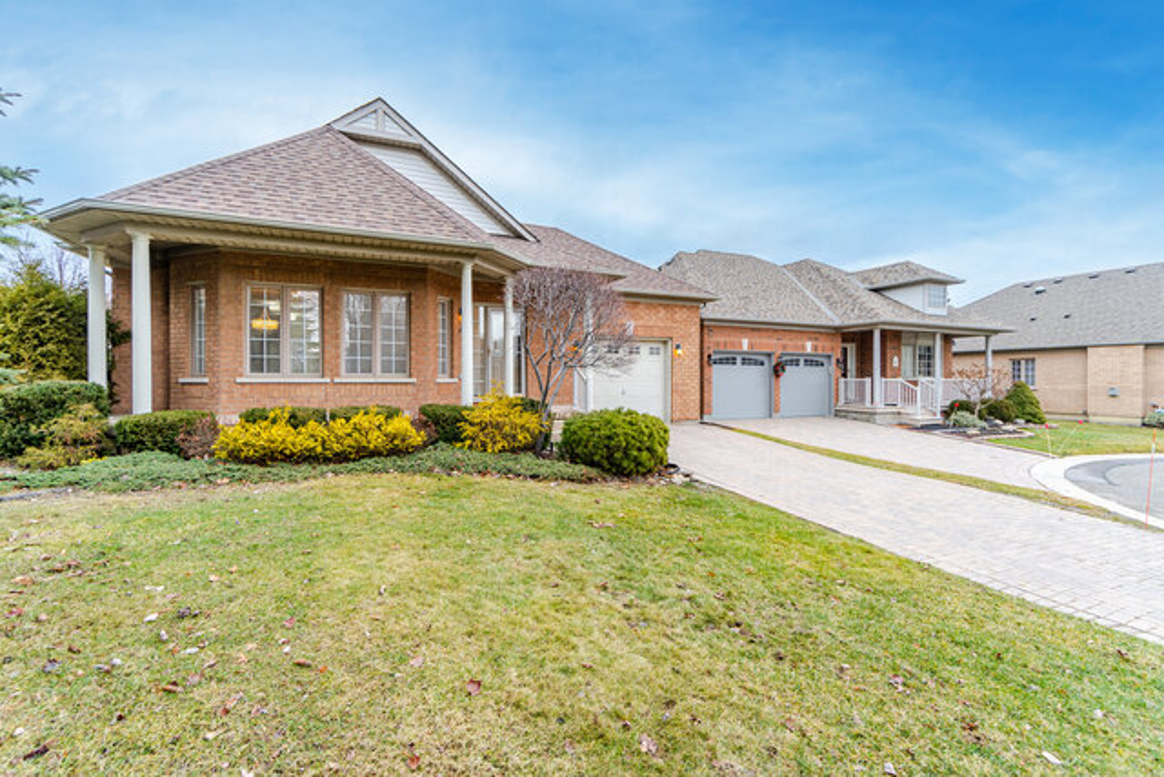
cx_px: 582
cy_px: 388
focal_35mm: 15
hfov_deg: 100.4
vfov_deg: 77.4
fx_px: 485
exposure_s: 1/13
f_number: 7.1
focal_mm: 10
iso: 50
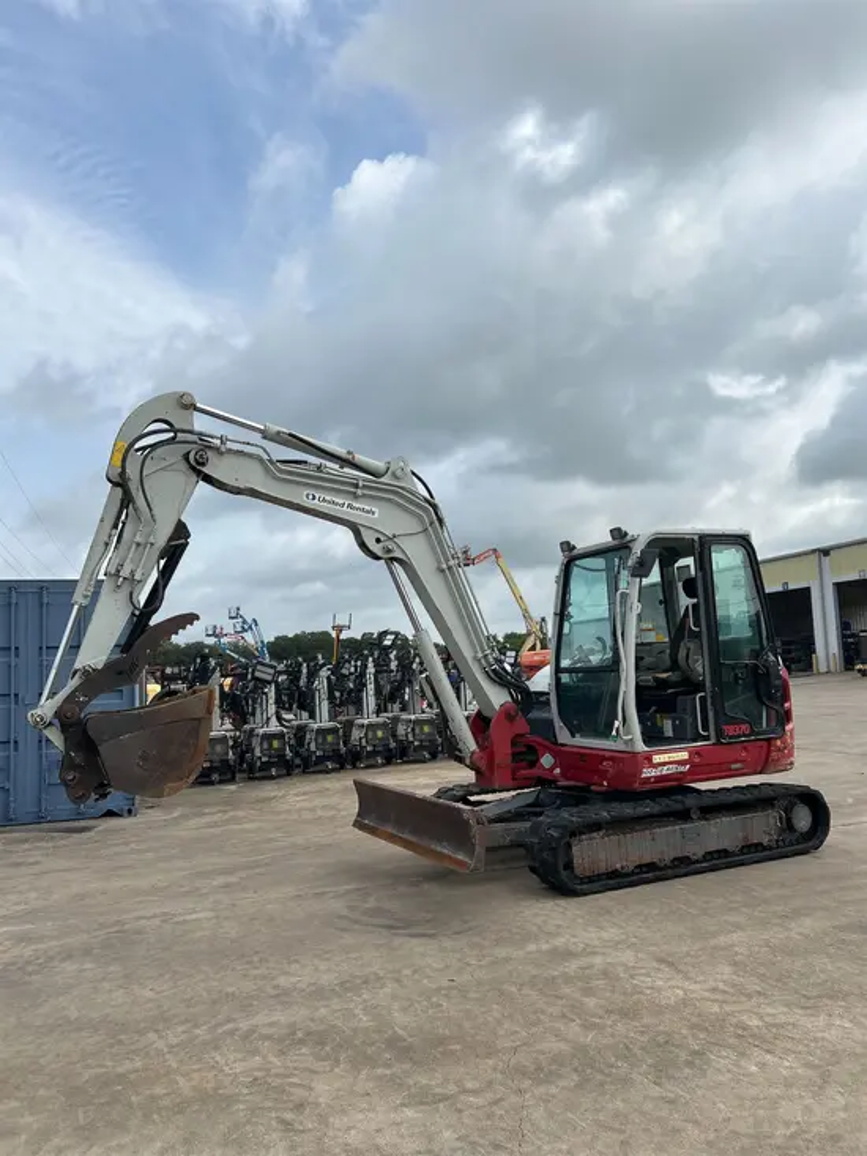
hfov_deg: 53.1
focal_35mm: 26
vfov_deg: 67.3
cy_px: 578
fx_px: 868
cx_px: 434
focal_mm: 5.7
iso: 50
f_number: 1.5
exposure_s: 1/5319
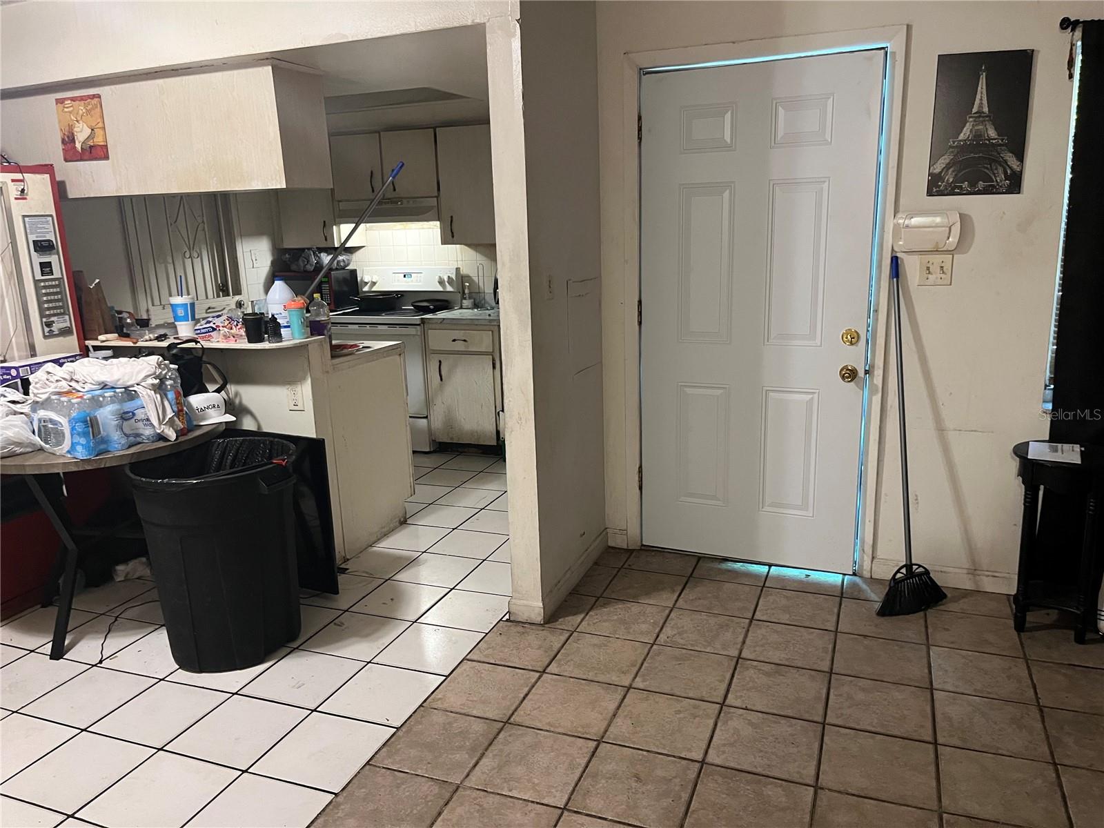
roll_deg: +2.0
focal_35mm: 26
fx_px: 829
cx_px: 552
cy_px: 414
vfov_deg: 53.1
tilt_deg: -13.5
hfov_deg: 67.3
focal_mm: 5.1
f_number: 1.6
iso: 400
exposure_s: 1/60
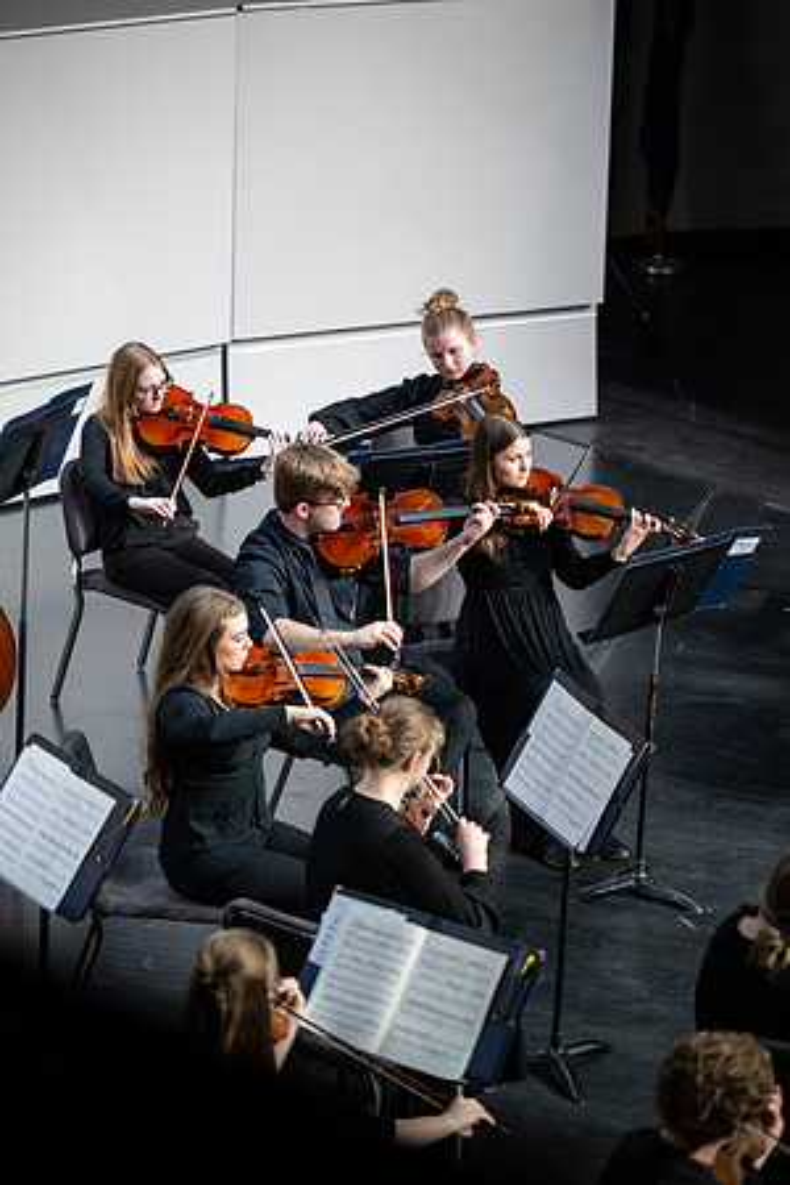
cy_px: 592
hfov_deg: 11.4
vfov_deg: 17.1
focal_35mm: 120
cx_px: 395
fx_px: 3950
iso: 2000
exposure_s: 1/400
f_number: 2.8
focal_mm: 120
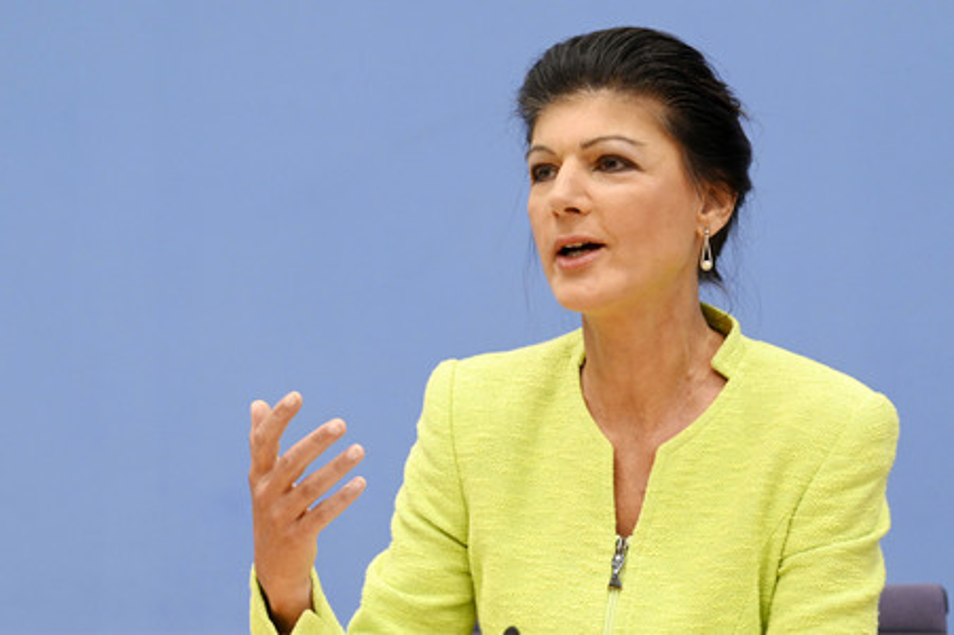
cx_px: 477
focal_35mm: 110
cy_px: 318
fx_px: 2913
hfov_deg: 18.6
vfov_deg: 12.4
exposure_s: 1/640
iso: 5000
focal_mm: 110
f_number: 5.6
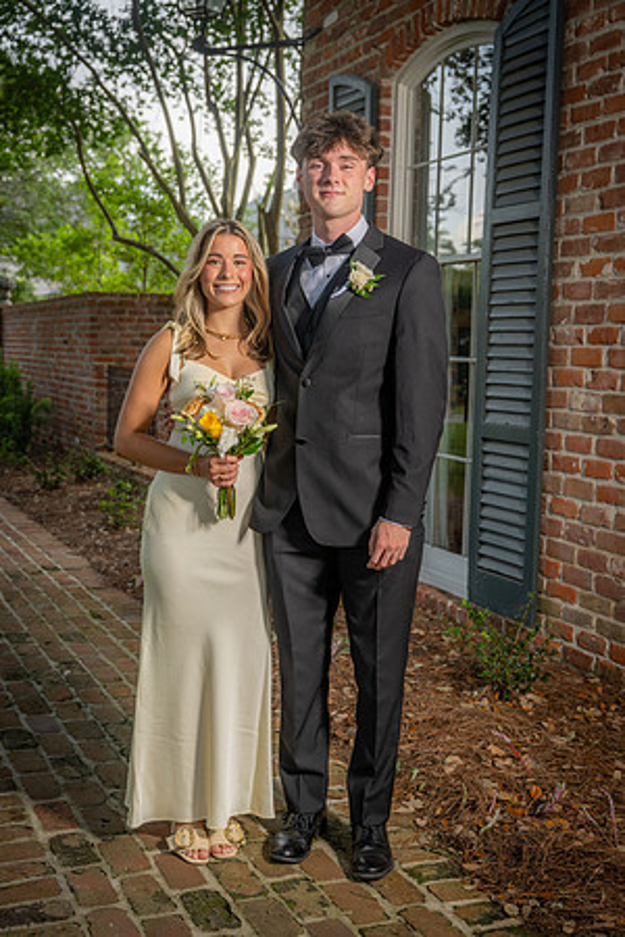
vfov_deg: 44.5
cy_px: 468
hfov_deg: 30.5
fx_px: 1146
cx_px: 312
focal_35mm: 44
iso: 100
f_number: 5
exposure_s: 1/125
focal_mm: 44
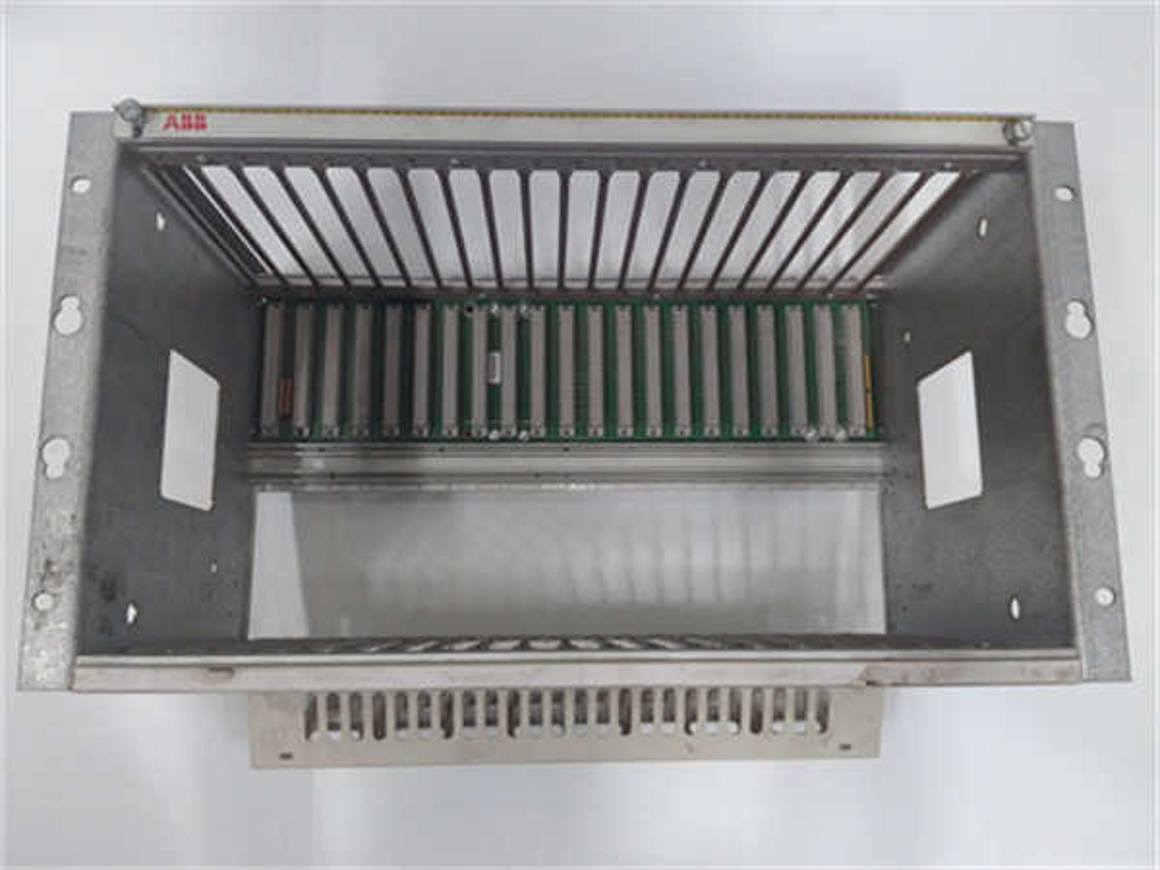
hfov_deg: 65.3
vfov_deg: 51.4
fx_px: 905
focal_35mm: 27
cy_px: 435
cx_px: 580
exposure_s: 1/33
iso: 261
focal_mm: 3.79
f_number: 2
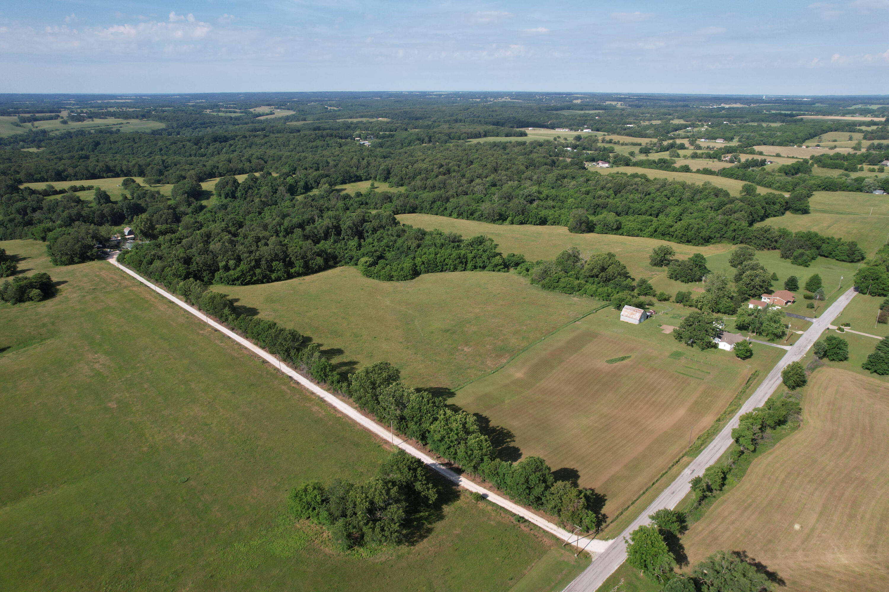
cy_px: 296
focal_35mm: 22
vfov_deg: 57.2
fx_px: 543
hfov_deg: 78.6
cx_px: 444
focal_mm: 8.38
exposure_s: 1/1600
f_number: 2.8
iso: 100
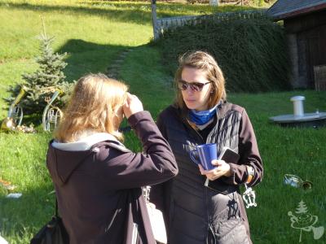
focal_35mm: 66
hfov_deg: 29.4
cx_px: 163
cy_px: 122
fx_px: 622
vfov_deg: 22.3
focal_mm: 11.9
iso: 80
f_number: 4.2
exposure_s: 1/125
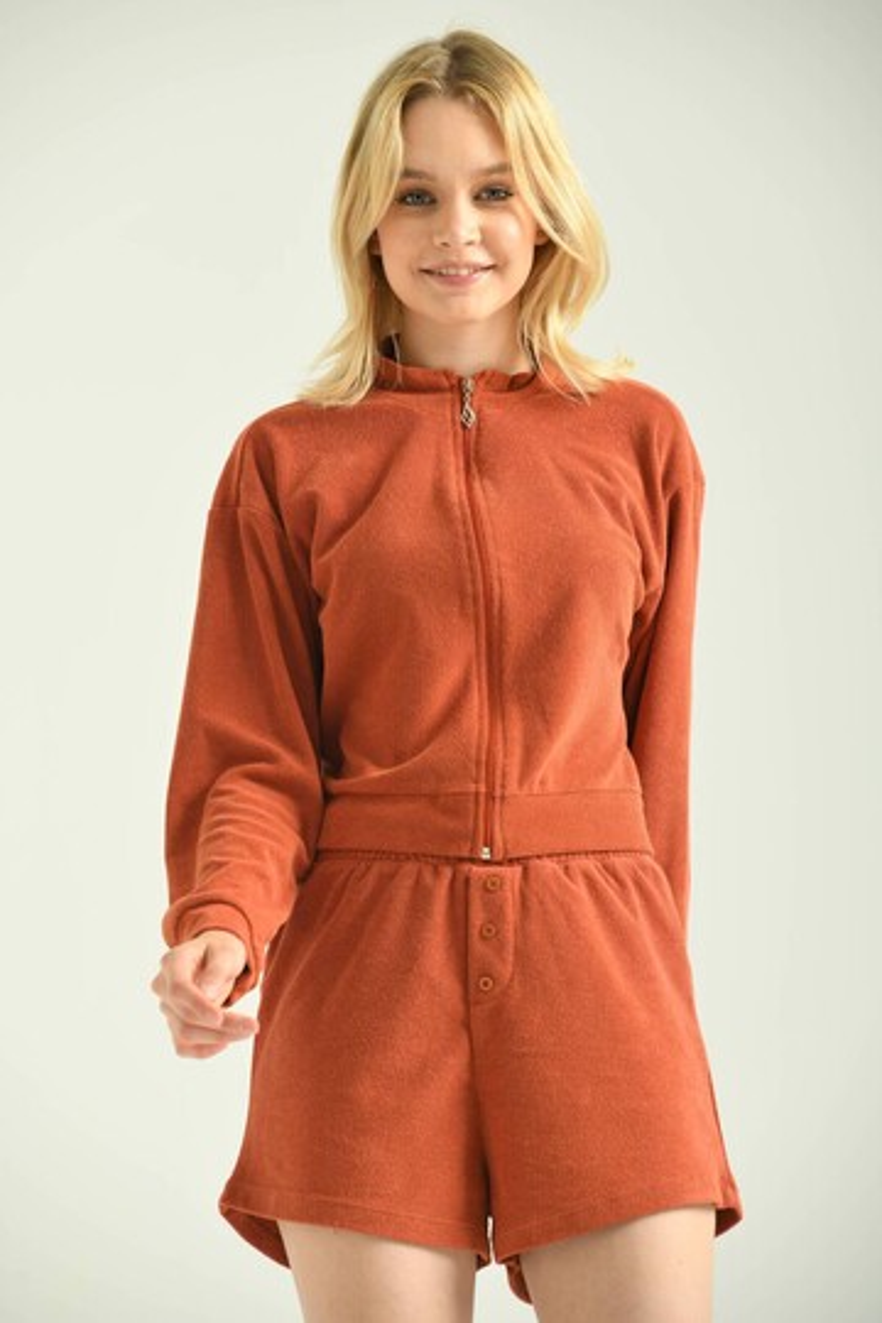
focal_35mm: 155
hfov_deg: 8.9
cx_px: 441
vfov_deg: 13.2
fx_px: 5696
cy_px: 662
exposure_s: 1/160
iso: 125
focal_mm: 155
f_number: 5.6
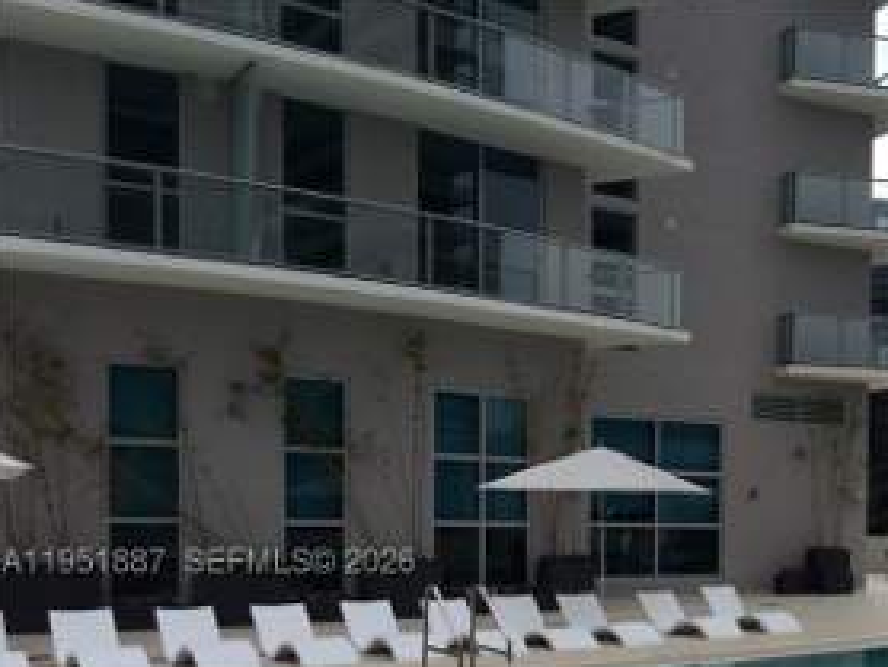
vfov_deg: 28.3
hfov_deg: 36.3
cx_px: 760
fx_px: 1284
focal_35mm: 50
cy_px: 568
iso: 32
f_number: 2.2
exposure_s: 1/2415
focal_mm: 4.15
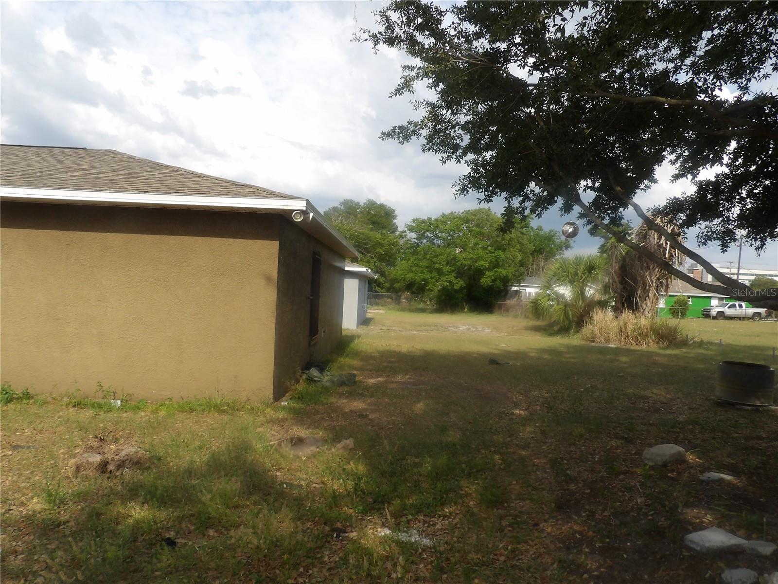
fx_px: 539
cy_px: 292
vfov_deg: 56.8
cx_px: 389
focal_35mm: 24
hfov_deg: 71.6
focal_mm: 4.3
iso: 100
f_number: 4.6
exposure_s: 1/525
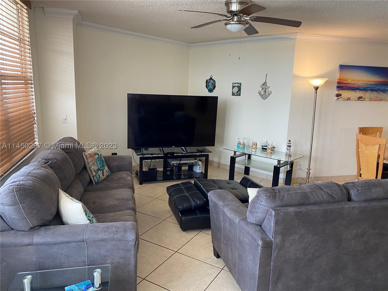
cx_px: 194
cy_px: 146
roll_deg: -2.6
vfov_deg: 53.1
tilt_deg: -11.4
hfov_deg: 67.3
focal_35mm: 26
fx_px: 291
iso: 80
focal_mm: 4.25
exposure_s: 1/60
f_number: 1.8
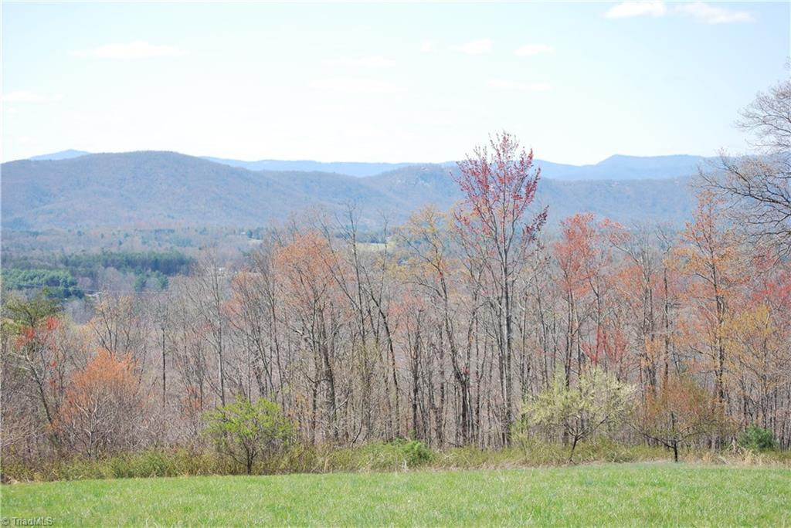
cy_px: 264
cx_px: 396
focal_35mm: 82
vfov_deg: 16.6
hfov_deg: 24.6
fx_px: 1814
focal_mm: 55
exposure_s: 1/200
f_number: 7.1
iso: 100
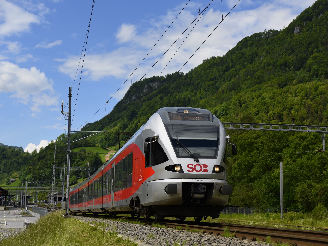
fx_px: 578
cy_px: 123
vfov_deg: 24.0
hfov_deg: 31.7
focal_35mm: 61
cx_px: 170
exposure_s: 1/1000
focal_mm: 56
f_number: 4.5
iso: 100
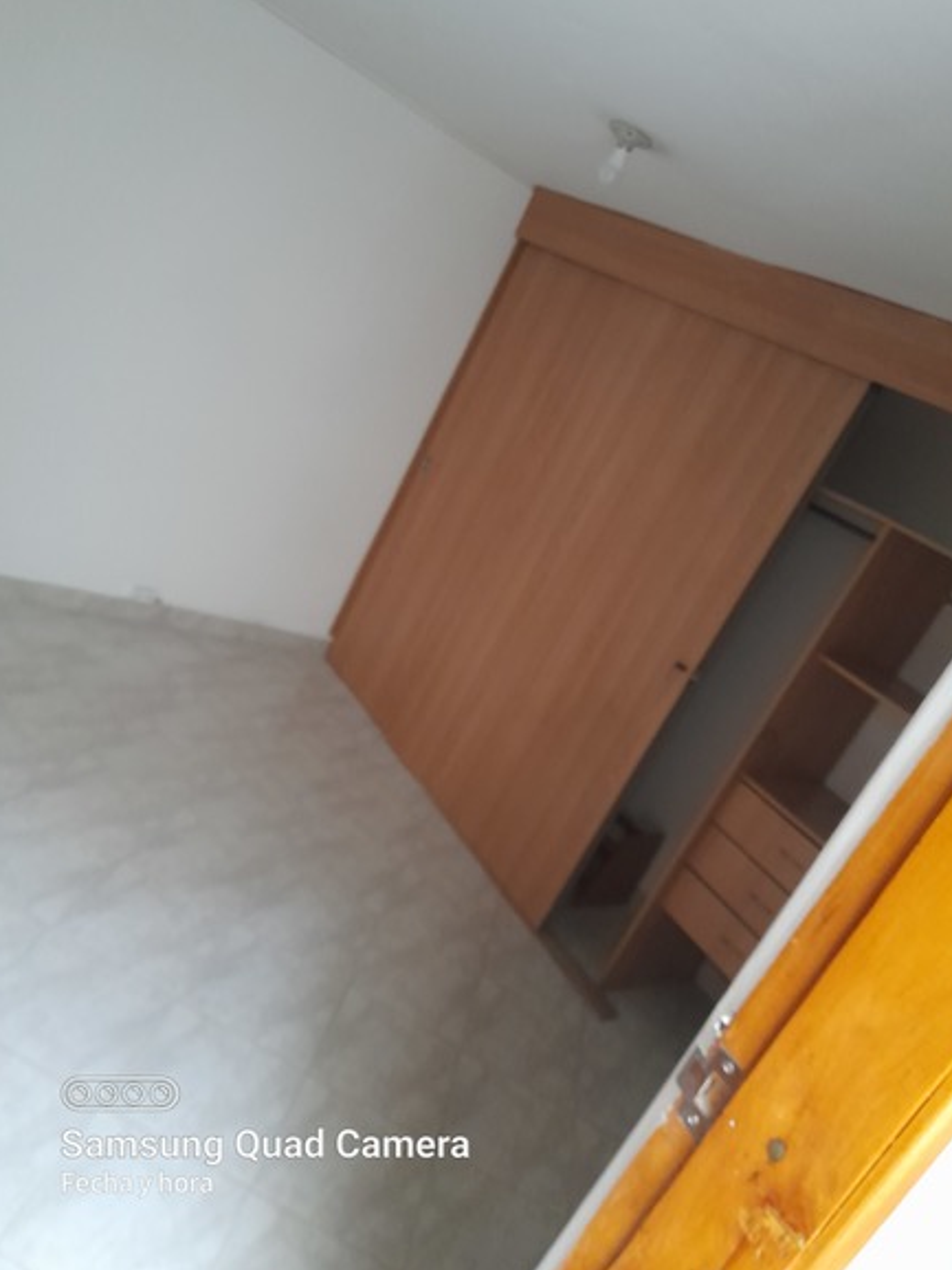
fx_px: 953
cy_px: 616
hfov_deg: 53.1
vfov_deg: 67.3
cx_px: 481
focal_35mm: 26
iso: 800
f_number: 2
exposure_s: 1/20
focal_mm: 4.6
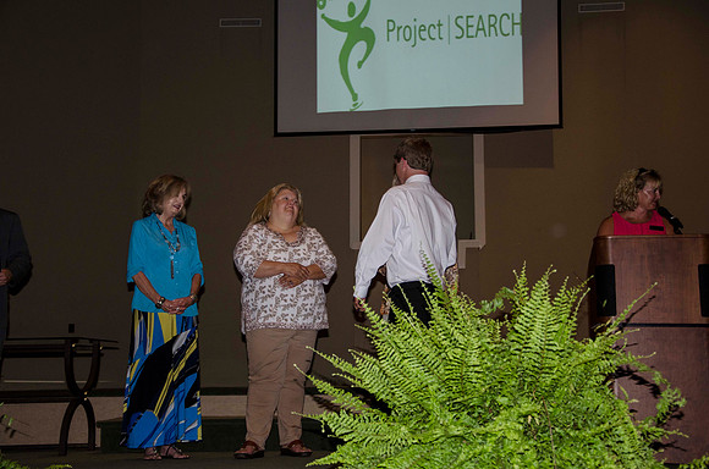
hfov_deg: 35.1
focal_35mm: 57
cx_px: 354
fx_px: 1120
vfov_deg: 23.7
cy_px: 234
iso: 640
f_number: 4.5
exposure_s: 1/60
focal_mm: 38
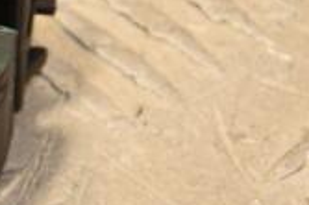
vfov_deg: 2.4
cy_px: 66
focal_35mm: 566
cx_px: -196
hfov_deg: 3.6
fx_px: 4852
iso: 800
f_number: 8
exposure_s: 1/200
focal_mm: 105
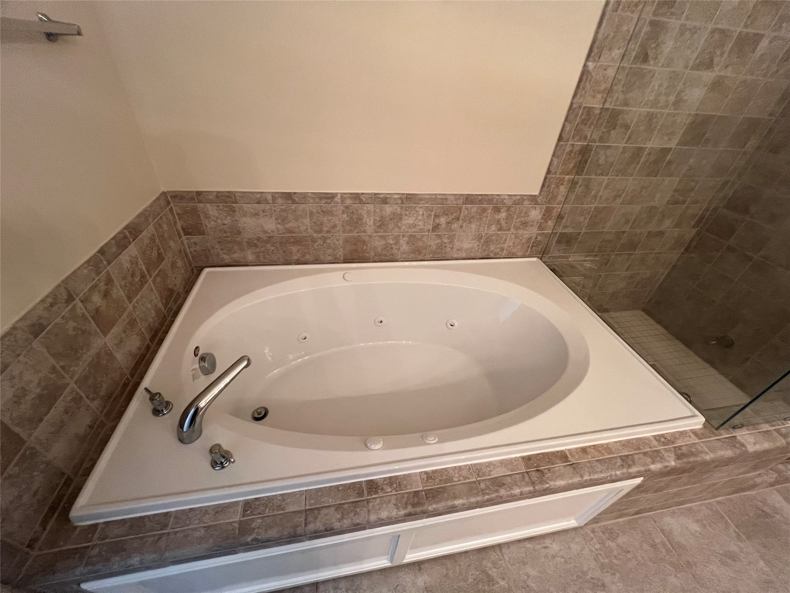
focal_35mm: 13
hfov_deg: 106.2
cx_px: 395
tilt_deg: -37.4
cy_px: 296
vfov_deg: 89.9
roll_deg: -6.3
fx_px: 297
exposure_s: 1/60
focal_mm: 1.57
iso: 320
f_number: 1.8
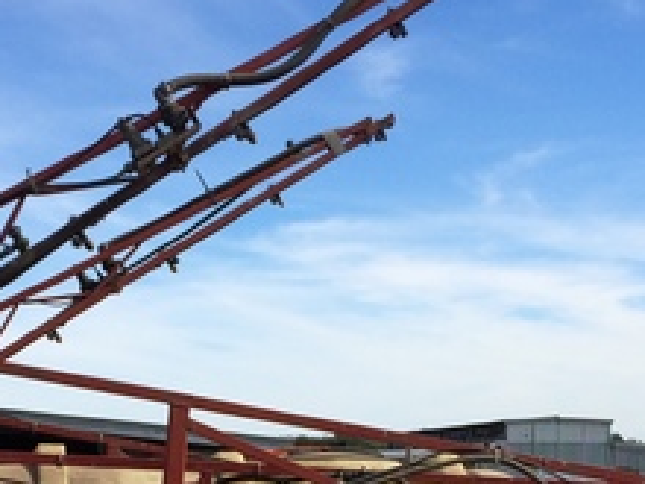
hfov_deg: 22.5
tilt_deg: -4.7
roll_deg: +2.1
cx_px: 299
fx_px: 1621
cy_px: 535
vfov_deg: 16.5
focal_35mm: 87
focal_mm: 4.15
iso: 32
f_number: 2.2
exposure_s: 1/2053
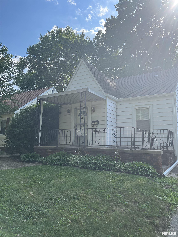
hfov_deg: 53.1
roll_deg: -1.6
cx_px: 89
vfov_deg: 67.3
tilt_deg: +7.8
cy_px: 118
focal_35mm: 26
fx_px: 178
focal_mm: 5.1
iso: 50
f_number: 1.6
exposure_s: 1/1721
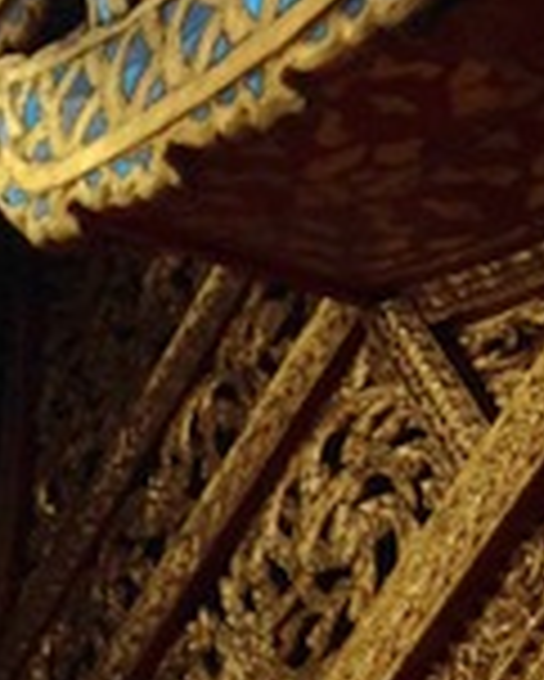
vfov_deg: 10.6
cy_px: 1189
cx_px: -638
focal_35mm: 171
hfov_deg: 8.5
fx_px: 3438
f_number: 2.4
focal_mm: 4.12
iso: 50
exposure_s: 1/3390
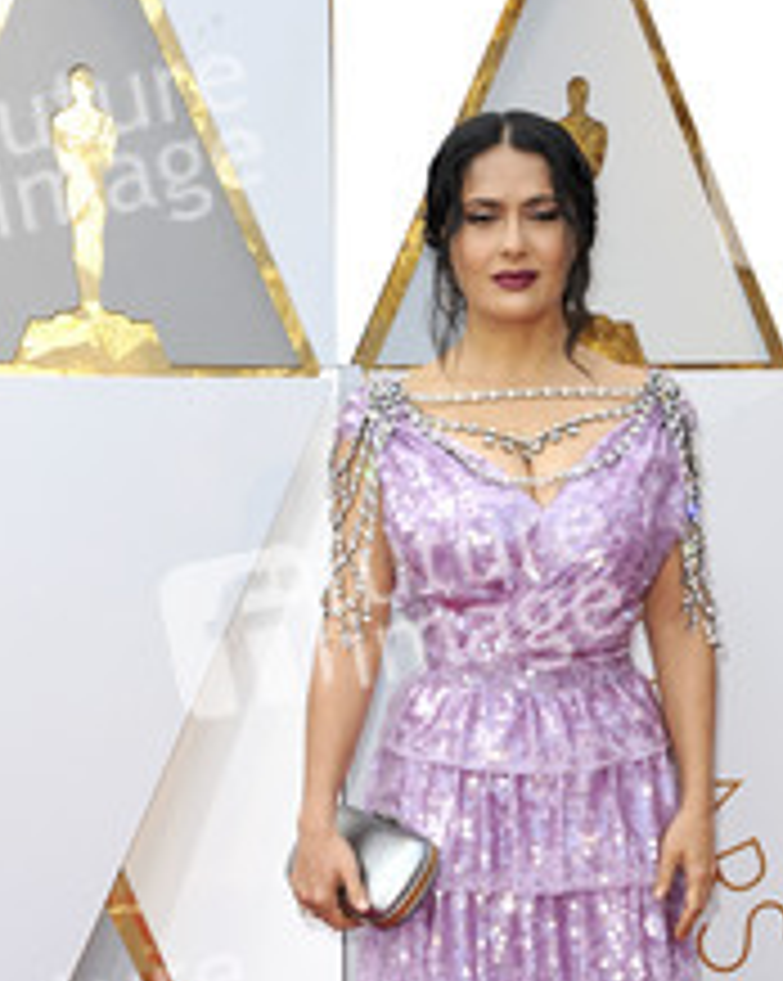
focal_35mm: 112
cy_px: 837
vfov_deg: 17.0
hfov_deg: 13.7
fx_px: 3249
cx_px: 524
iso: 1000
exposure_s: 1/250
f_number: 8
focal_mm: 65
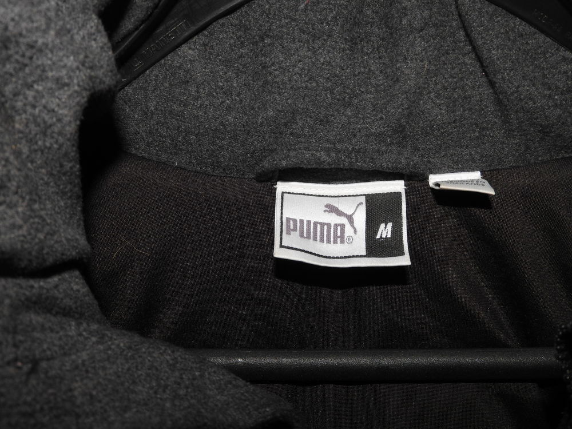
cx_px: 286
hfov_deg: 52.6
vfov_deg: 40.7
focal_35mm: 35
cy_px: 214
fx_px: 578
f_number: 3.8
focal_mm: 6.3
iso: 200
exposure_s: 1/30
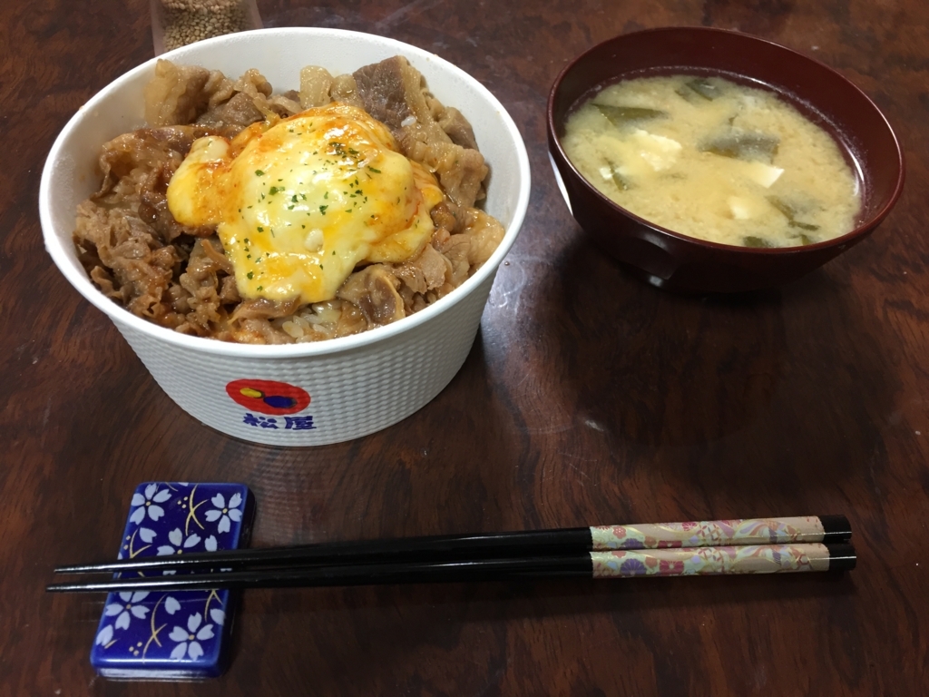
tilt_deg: -53.1
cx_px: 464
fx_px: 778
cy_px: 348
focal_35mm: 29
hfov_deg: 61.7
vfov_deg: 48.2
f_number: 2.2
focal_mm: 4.15
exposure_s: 1/30
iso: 100
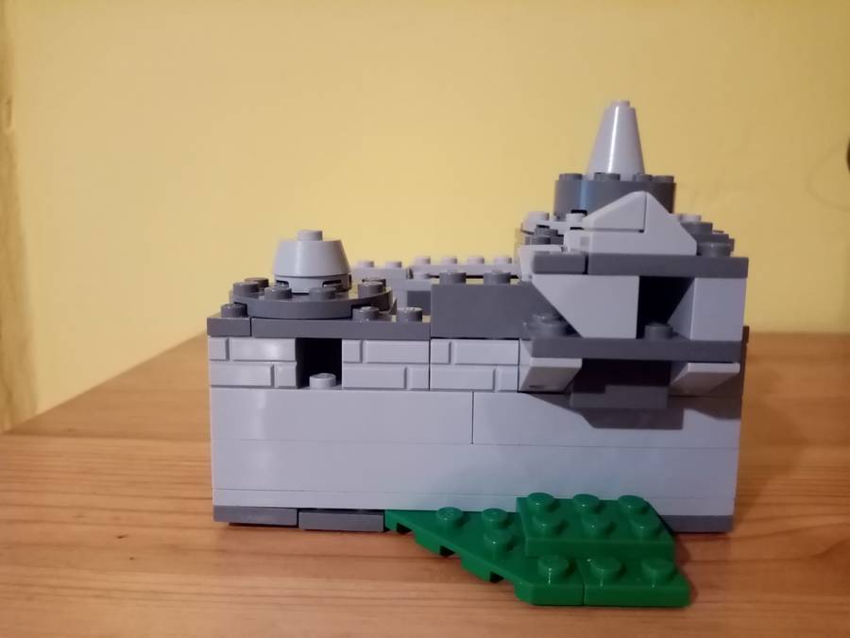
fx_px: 638
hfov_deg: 67.3
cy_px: 319
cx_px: 425
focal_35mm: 26
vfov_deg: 53.1
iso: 1279
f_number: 1.8
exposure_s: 1/20
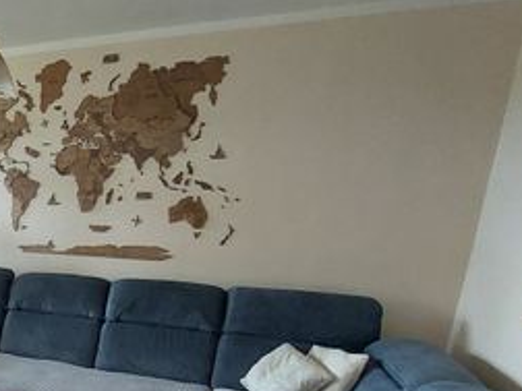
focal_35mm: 31
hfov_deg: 46.9
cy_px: 317
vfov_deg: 43.2
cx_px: -19
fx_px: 467
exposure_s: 1/40
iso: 320
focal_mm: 1.74
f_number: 2.2
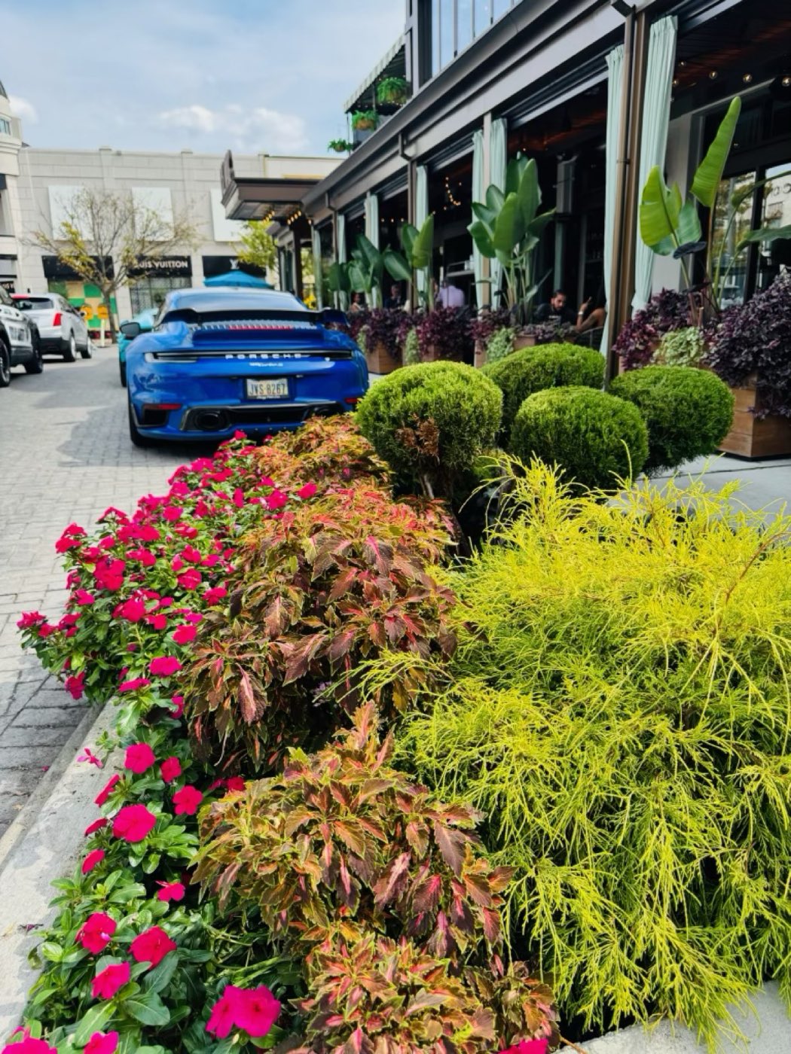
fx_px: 731
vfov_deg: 71.6
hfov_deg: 56.8
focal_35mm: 24
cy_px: 527
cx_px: 396
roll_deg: +1.8
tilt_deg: -16.0
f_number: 1.78
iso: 80
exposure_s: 1/1366
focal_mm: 6.76
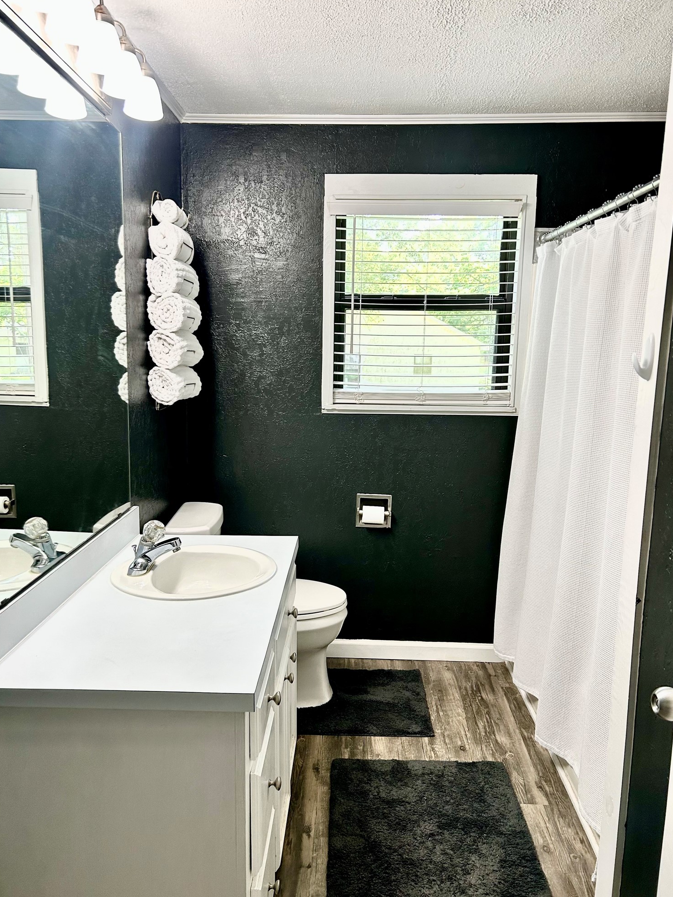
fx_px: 700
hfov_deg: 51.3
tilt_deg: -8.7
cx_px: 329
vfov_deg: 65.3
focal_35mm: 27
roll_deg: -1.9
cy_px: 438
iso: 100
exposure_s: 1/120
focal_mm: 5.7
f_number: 1.5
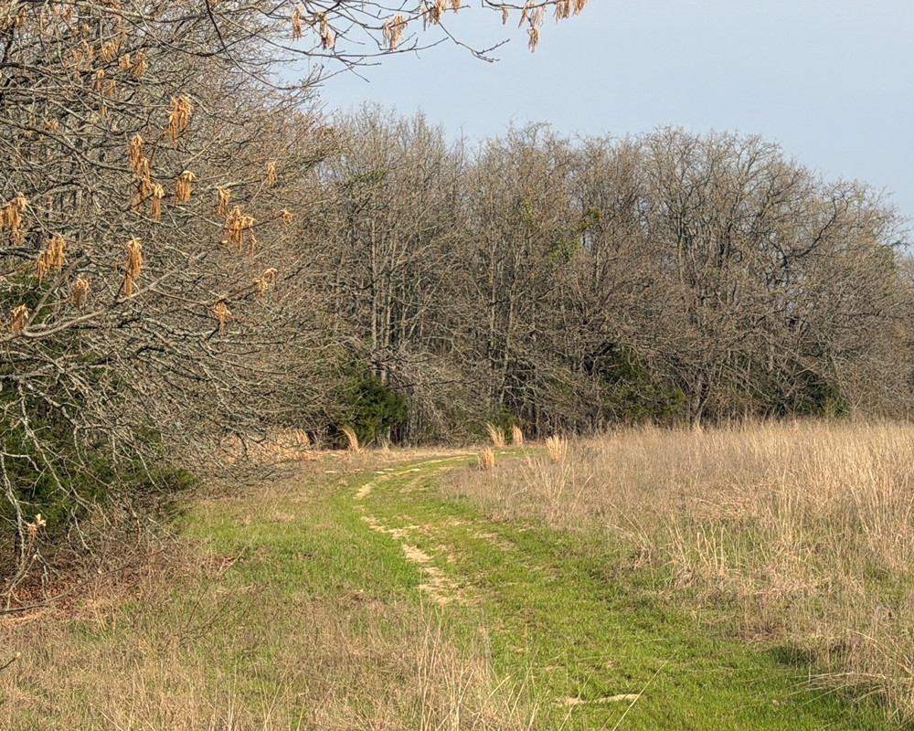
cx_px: 652
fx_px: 2435
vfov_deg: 17.1
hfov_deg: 21.1
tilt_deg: +0.5
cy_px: 440
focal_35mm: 90
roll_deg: -1.1
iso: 64
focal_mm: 6.76
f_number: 1.78
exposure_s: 1/3891
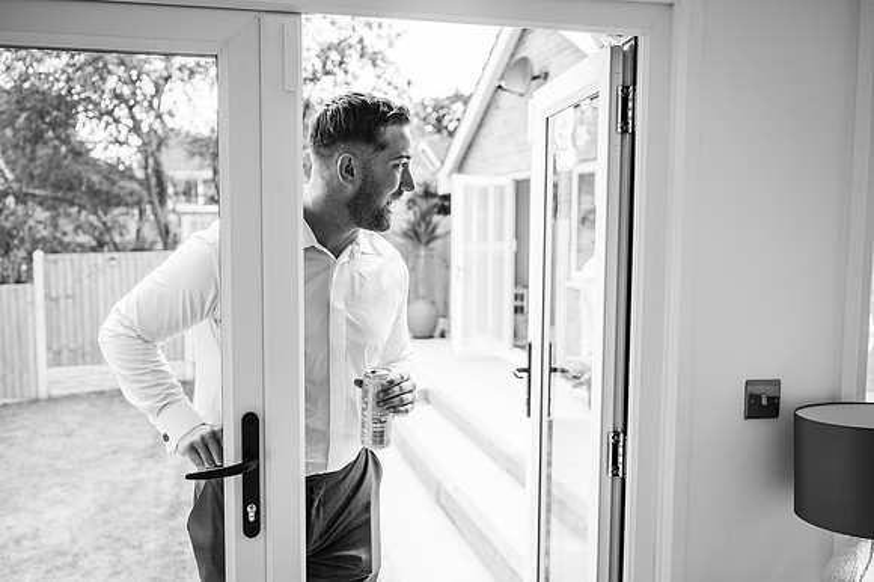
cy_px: 291
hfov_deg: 54.5
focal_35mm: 35
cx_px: 437
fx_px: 849
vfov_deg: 37.8
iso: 100
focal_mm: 35
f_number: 2.8
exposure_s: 1/800
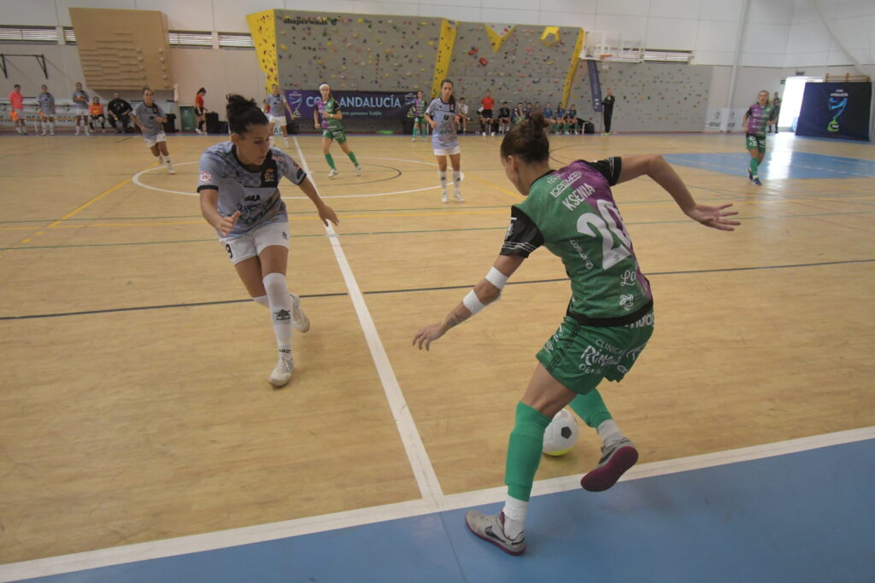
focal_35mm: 25
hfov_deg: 71.5
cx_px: 438
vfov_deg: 51.3
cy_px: 292
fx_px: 608
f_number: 5.6
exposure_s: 1/1000
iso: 5000
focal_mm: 17
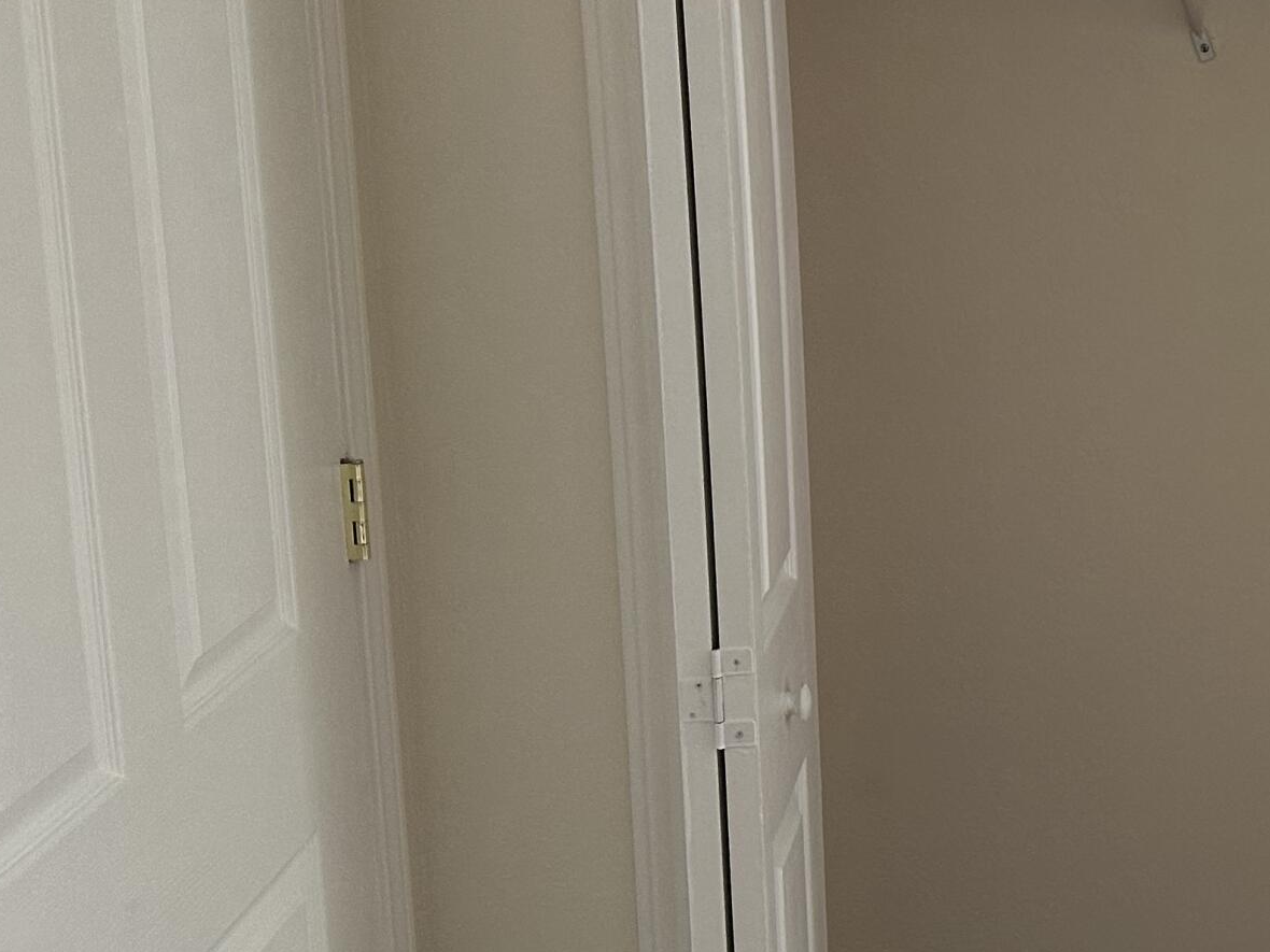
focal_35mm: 61
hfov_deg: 28.4
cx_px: 1445
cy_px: 324
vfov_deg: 23.9
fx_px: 2238
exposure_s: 1/83
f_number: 1.78
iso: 250
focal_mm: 6.86
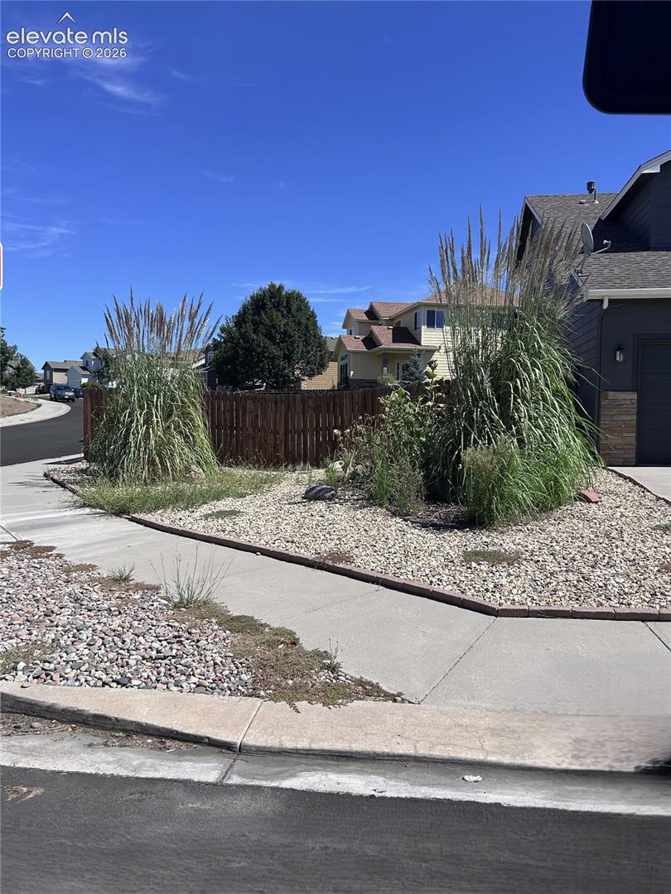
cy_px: 447
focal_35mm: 26
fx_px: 672
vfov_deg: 67.3
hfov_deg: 53.1
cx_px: 336
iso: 50
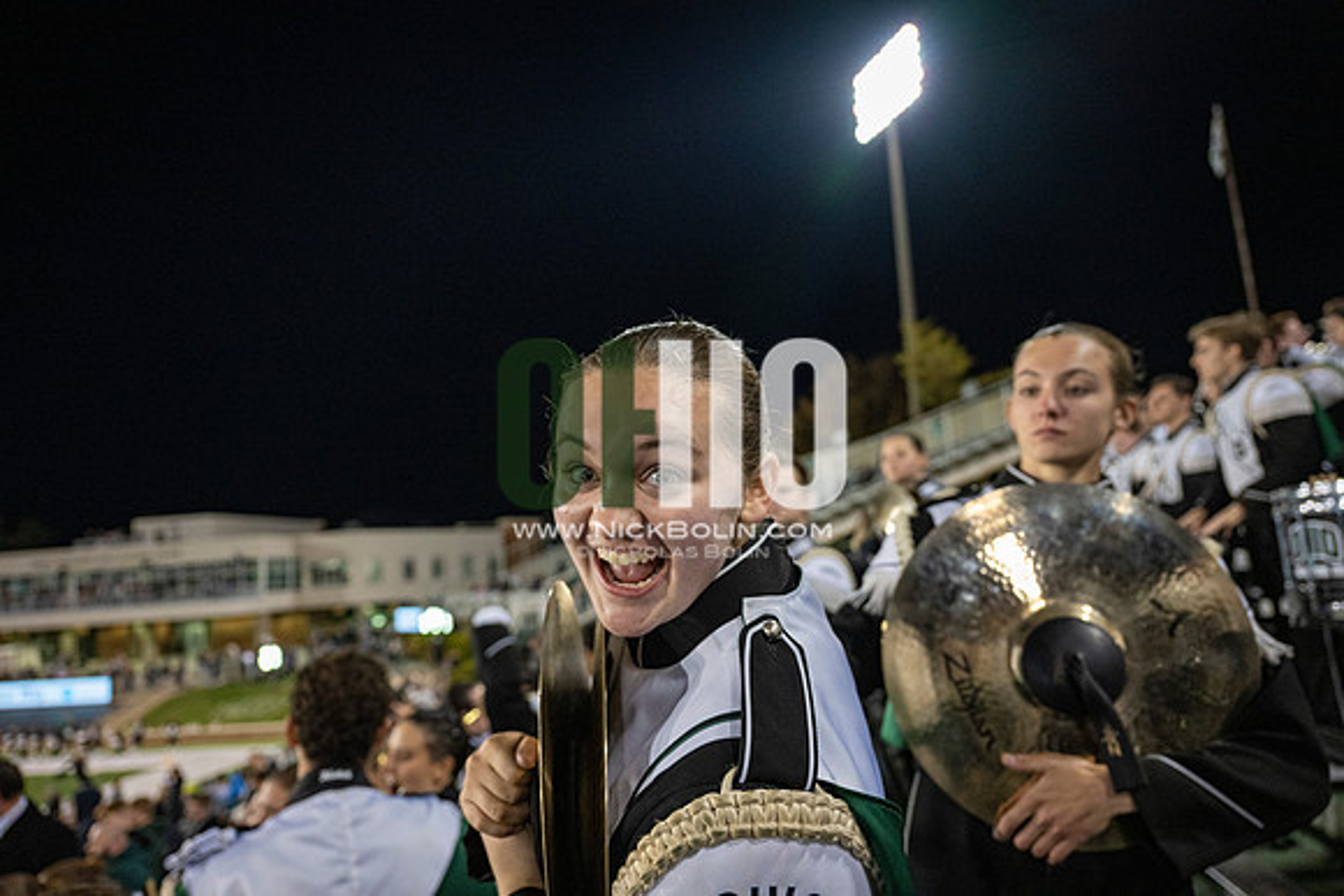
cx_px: 672
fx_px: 934
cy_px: 448
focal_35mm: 25
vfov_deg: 51.3
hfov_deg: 71.5
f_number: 3.2
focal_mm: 25
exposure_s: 1/500
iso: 2000
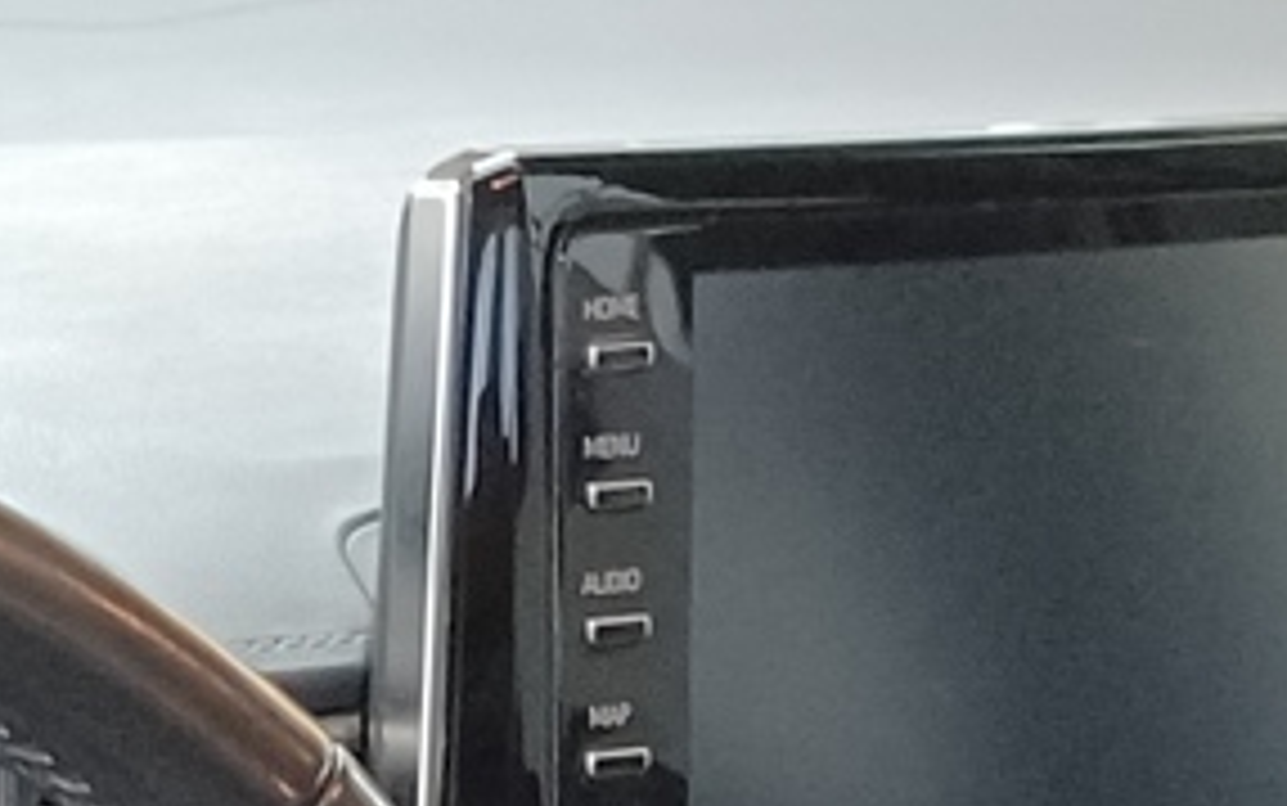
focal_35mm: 148
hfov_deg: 14.1
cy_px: 2688
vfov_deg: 7.4
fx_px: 5193
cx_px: 333
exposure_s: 1/20
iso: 1000
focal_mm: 4.6
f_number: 1.8
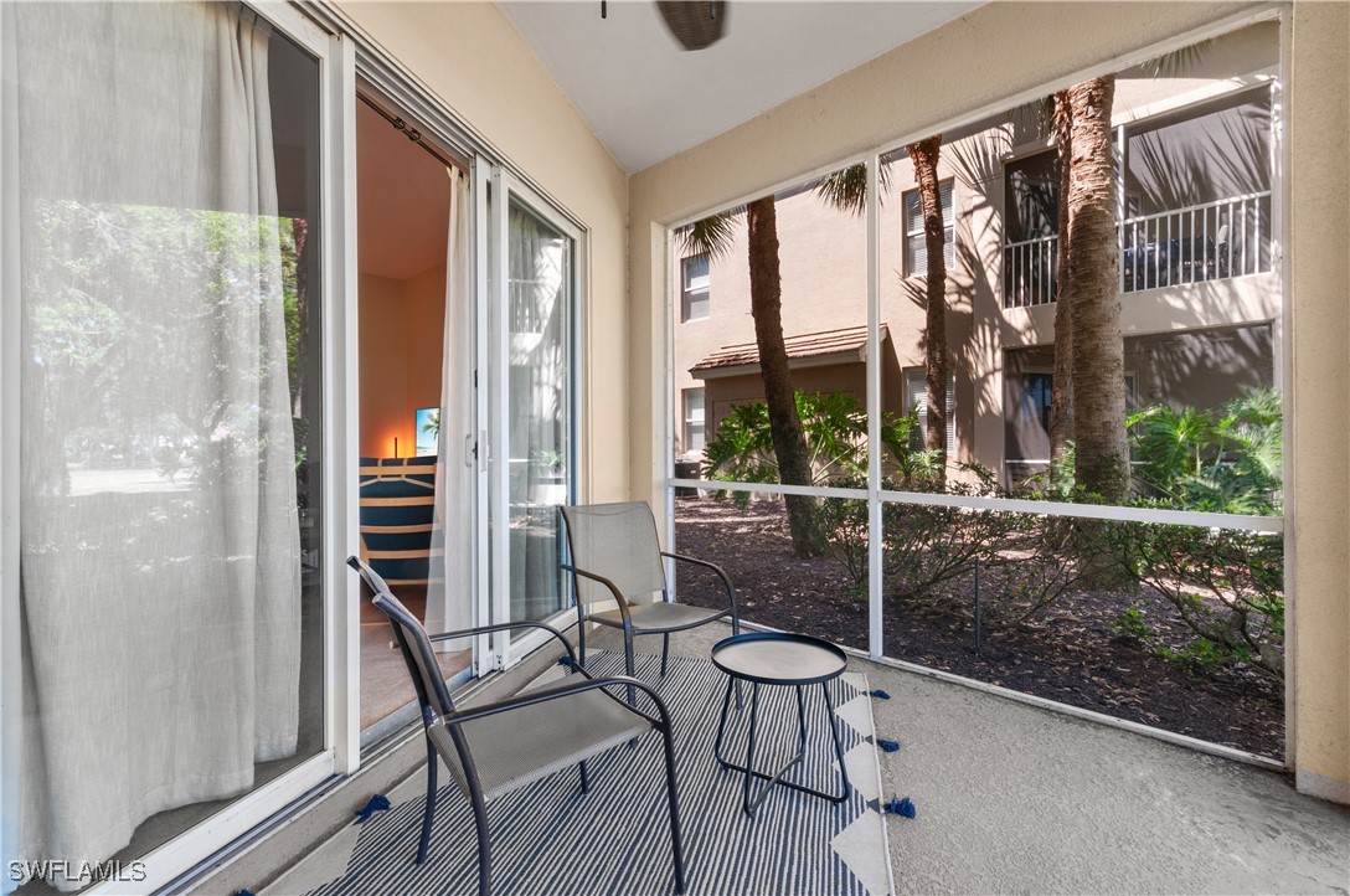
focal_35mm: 15
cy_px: 448
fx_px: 562
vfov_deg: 77.1
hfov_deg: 100.5
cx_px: 675
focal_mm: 10
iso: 200
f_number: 10
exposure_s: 1/6
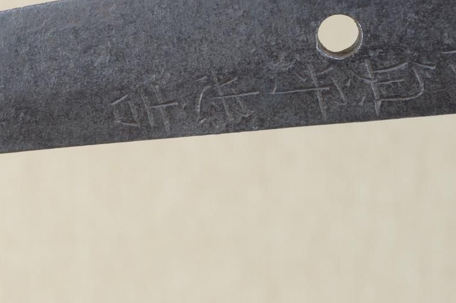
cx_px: 161
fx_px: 3353
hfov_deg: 7.8
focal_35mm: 265
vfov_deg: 5.2
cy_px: 67
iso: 400
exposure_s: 1/2
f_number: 11
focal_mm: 95
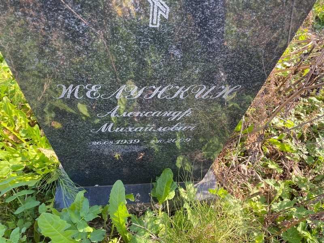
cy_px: 122
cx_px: 162
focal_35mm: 26
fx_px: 243
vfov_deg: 53.1
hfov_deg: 67.3
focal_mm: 4.25
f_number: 1.8
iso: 32
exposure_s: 1/127
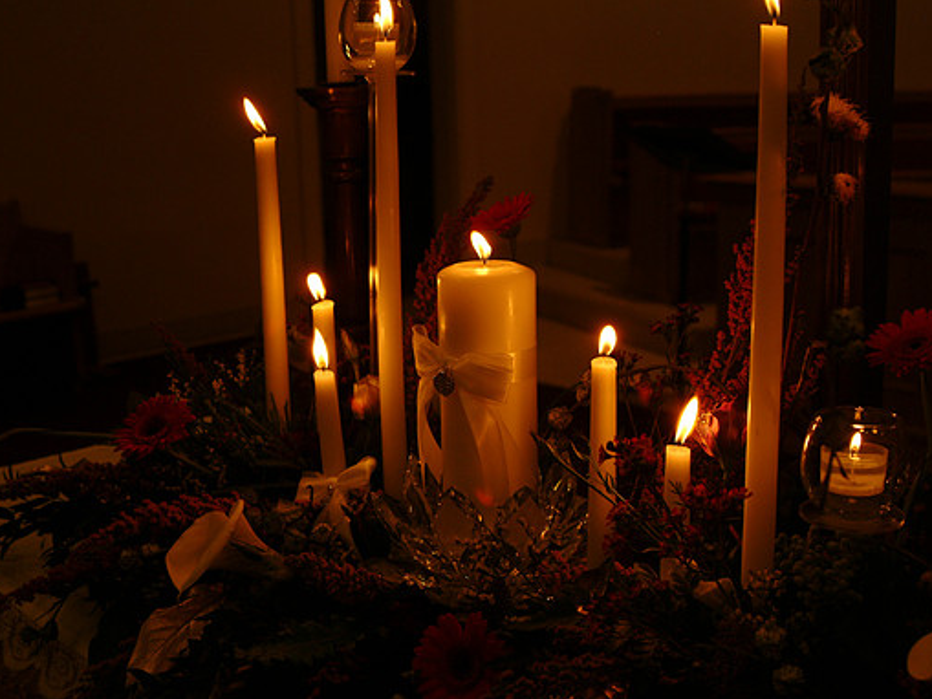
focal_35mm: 46
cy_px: 350
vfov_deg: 31.5
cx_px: 476
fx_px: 1239
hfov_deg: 41.2
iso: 400
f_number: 4.8
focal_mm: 28
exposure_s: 1/90
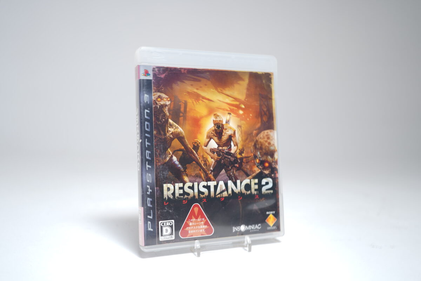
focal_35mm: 34
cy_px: 140
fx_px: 398
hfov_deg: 55.8
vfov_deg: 38.9
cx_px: 210
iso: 64
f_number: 4
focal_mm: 34
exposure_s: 1/4
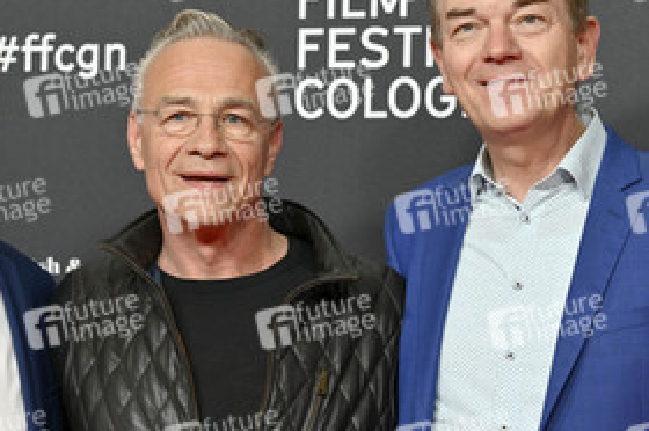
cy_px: 264
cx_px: 254
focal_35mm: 169
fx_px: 3043
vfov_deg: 8.1
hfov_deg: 12.2
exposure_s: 1/200
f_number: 5
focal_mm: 105
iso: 1000
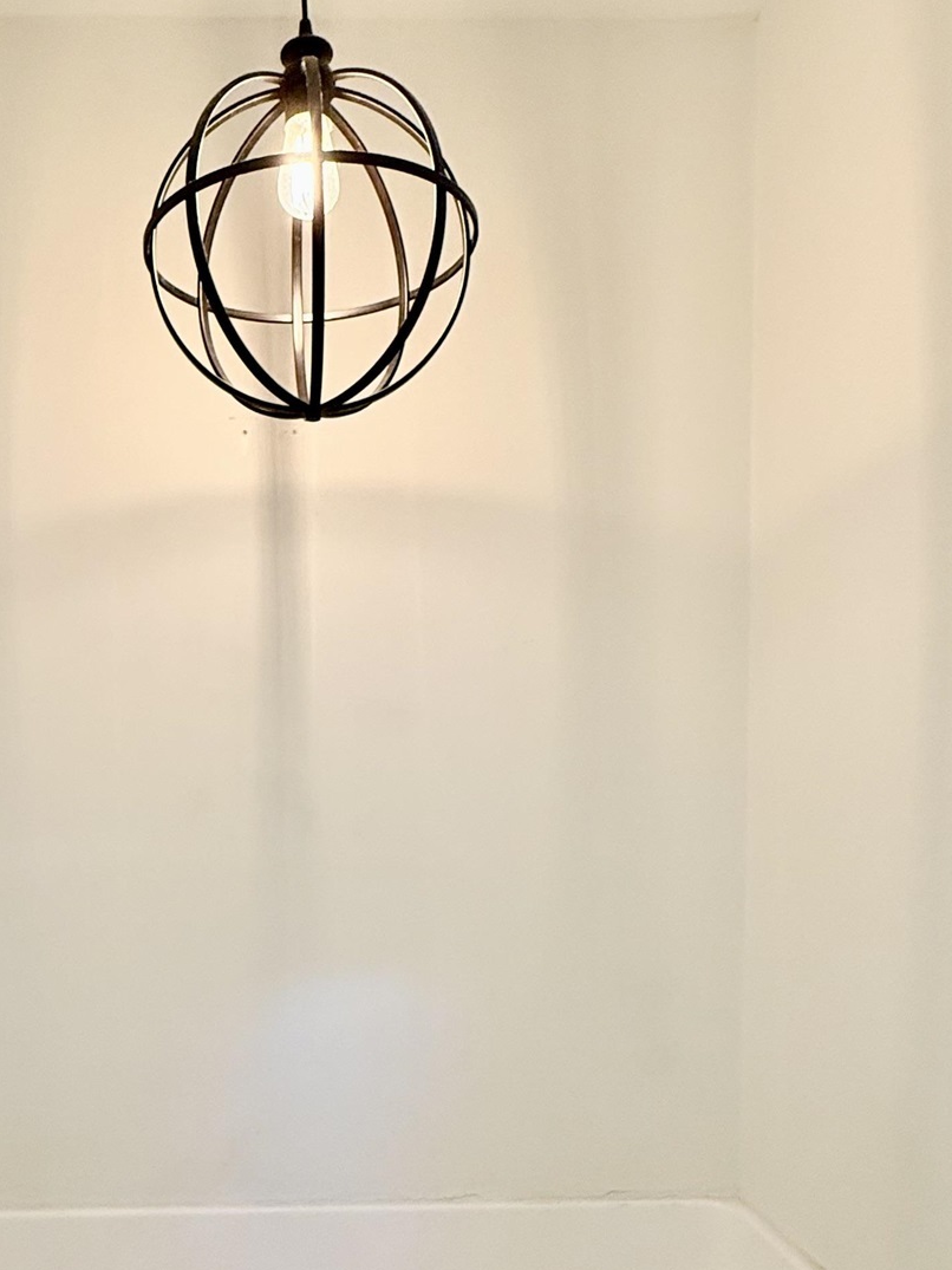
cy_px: 813
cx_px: 262
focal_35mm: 30
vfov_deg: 59.0
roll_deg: +1.2
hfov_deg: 45.5
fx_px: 1100
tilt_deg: -2.6
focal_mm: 2.22
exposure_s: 1/60
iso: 250
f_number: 2.2
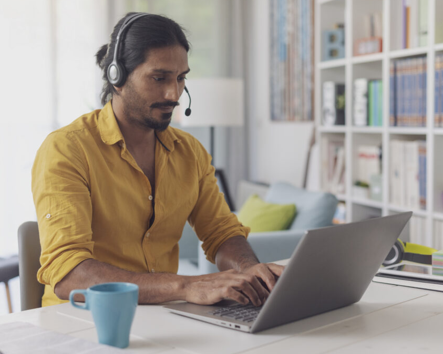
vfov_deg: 26.7
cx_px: 197
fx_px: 747
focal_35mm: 57
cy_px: 176
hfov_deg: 33.0
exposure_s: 1/125
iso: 400
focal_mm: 50
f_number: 2.5
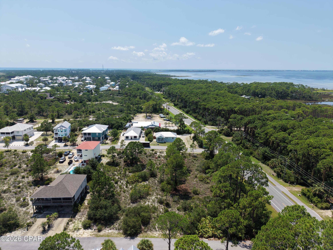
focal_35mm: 24
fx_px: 231
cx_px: 166
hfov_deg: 71.6
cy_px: 125
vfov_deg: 56.8
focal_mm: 8.67
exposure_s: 1/6400
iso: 330
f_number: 1.8
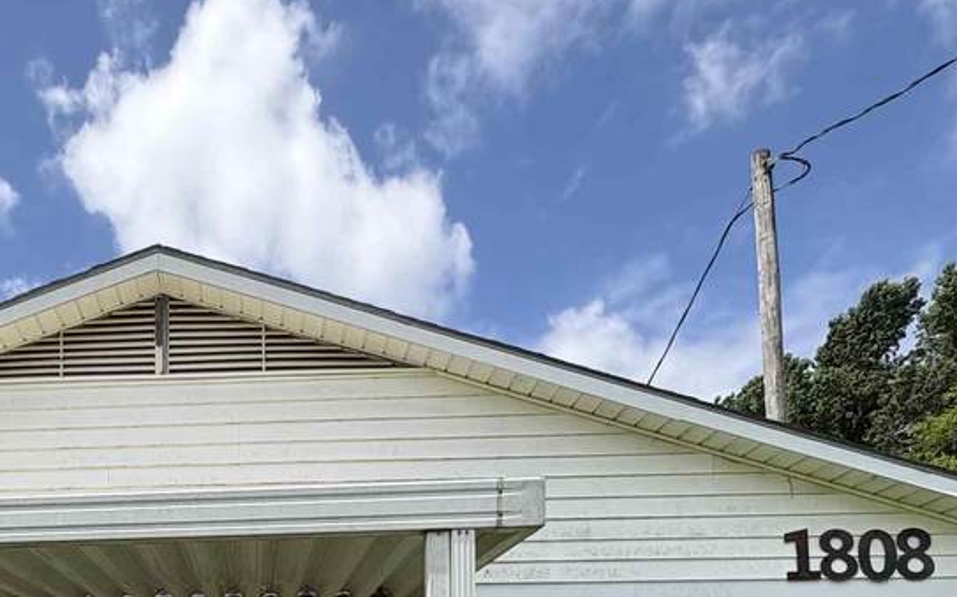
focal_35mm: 35
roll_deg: +0.8
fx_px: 913
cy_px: 752
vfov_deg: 29.9
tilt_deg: +1.8
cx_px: 197
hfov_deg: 52.0
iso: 40
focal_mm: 2.22
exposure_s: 1/1299
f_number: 2.2
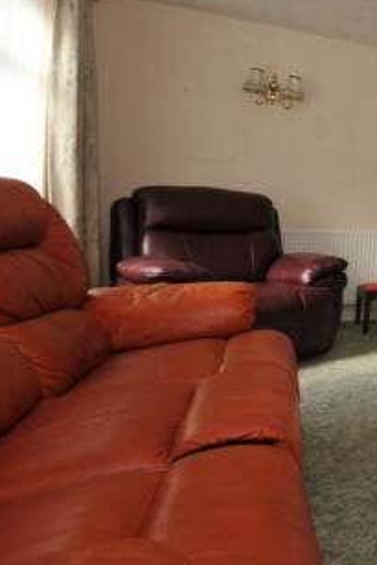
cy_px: 199
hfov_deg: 26.3
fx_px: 502
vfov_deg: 57.7
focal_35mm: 32
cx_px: 596
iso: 200
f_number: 5
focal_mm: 10
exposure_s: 1/60
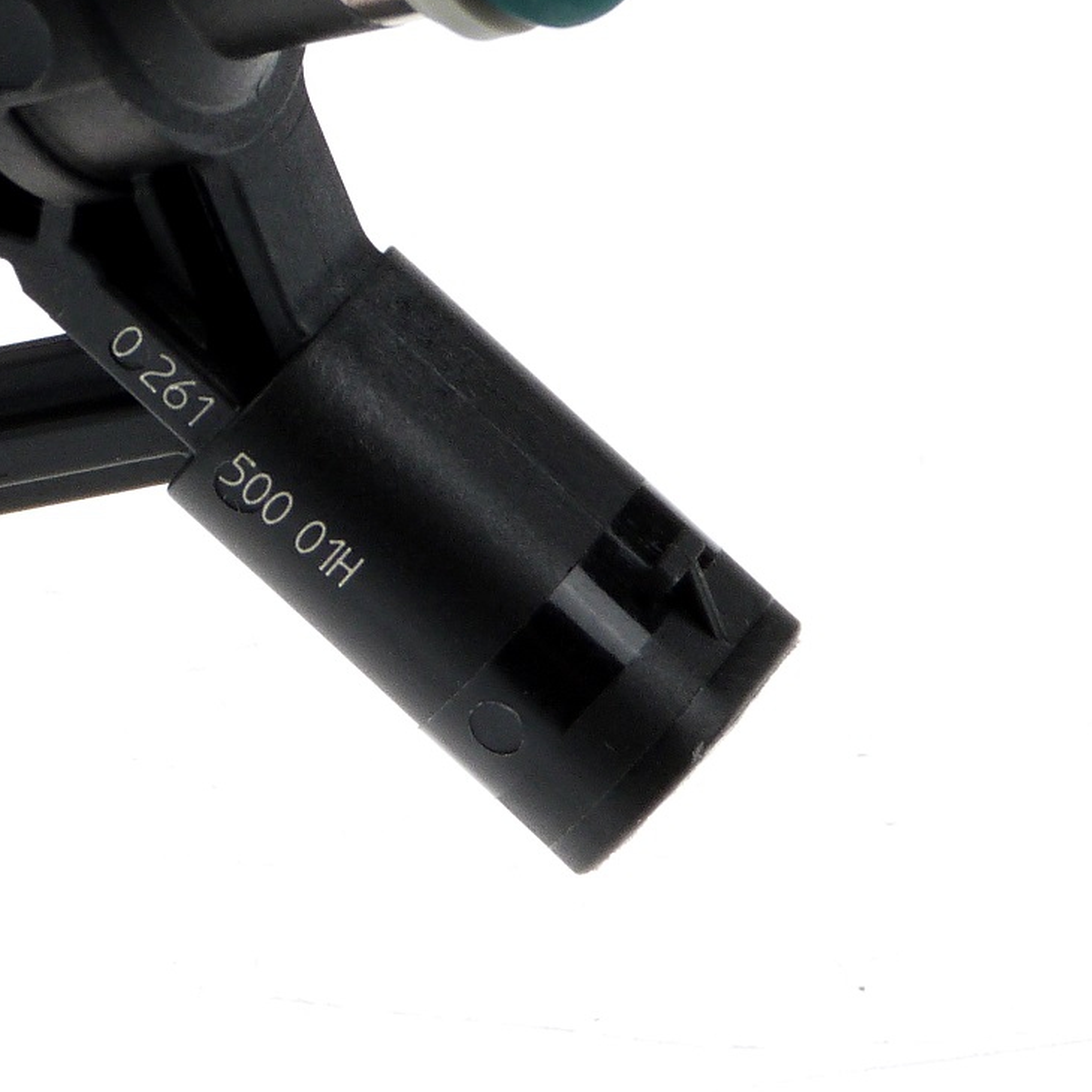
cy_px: 133
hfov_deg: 4.4
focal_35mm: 397
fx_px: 14169
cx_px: -337
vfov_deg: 4.4
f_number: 3.7
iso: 100
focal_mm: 29.5
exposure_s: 1/100
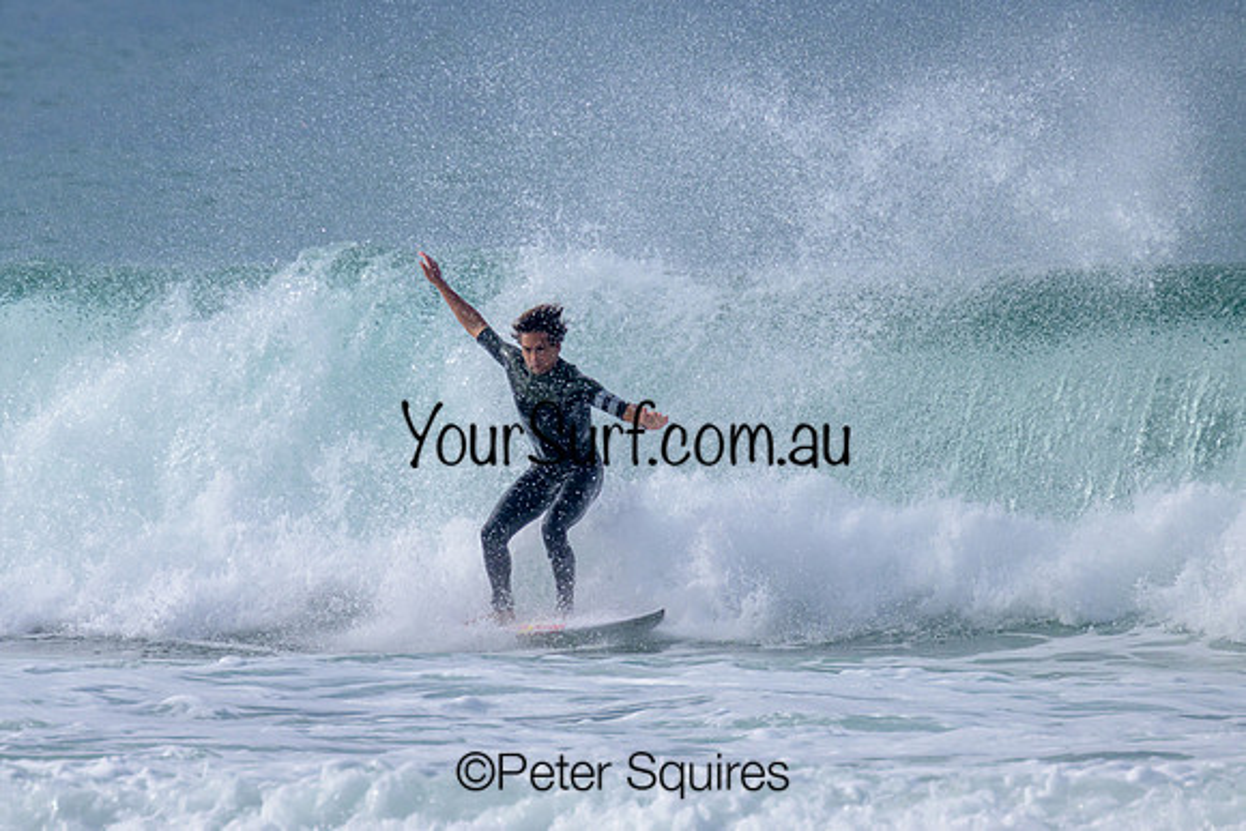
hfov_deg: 1.9
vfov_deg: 1.3
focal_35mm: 1098
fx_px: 38001
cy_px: 296
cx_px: 447
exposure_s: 1/2000
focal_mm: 800
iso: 640
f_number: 11
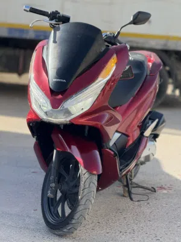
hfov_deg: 12.3
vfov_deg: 16.4
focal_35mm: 120
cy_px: 121
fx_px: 837
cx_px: 90
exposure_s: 1/546
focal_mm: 15.66
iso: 64
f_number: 2.8
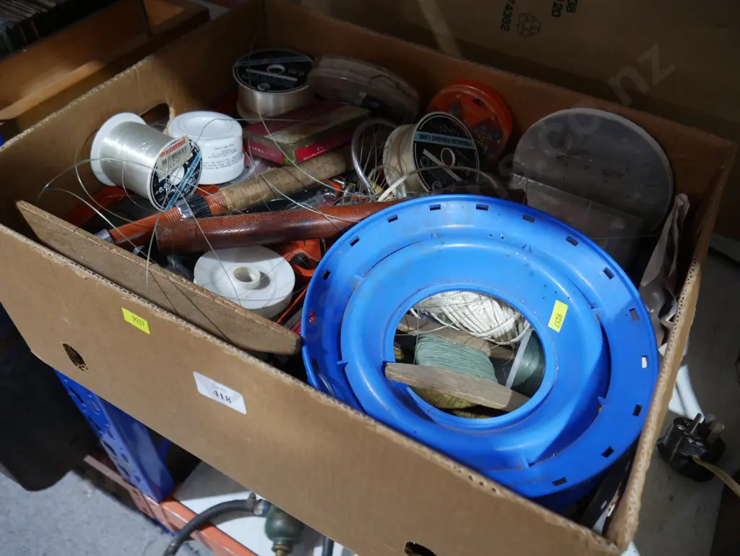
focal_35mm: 28
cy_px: 278
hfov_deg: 63.4
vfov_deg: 49.8
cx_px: 370
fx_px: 599
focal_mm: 14
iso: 800
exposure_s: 1/60
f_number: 3.5
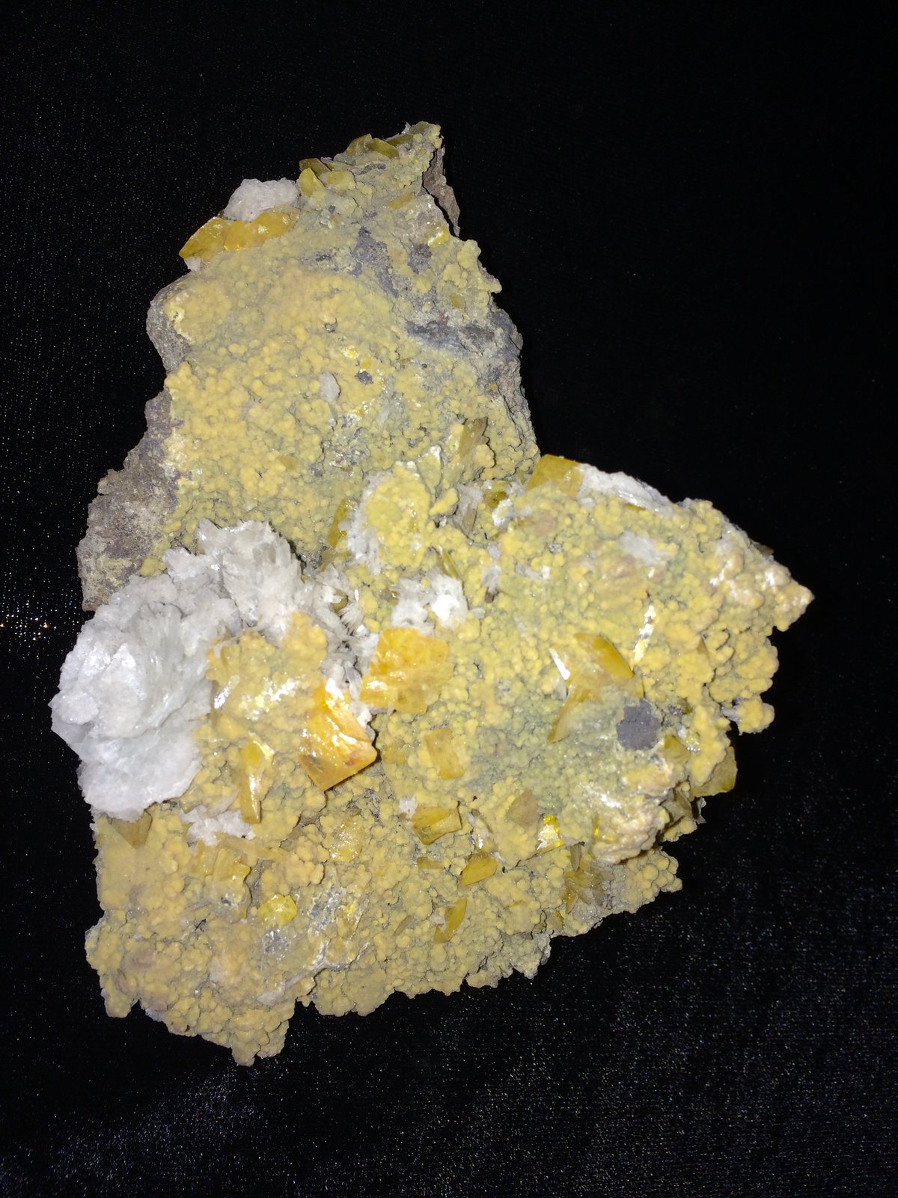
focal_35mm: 30
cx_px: 449
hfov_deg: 46.8
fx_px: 1038
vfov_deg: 60.0
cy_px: 599
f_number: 2.2
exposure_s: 1/160
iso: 32
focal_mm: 4.12
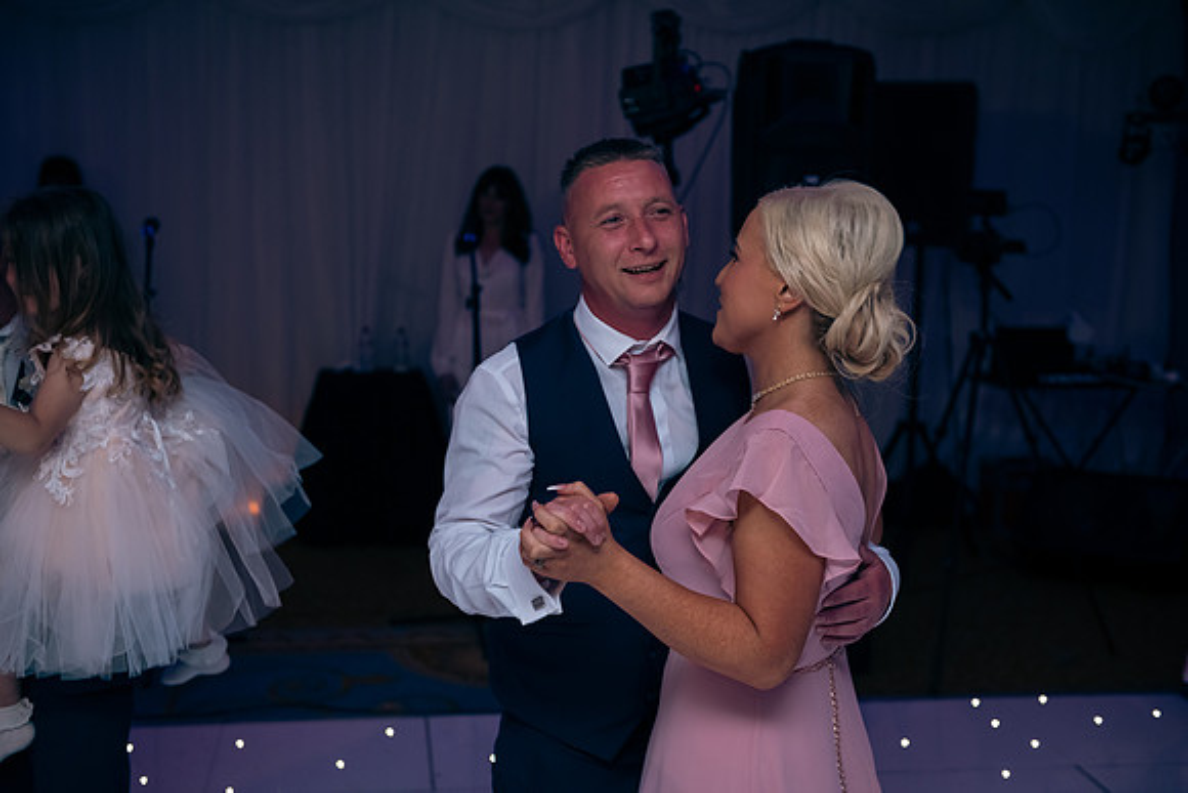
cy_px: 396
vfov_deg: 27.0
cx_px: 594
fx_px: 1650
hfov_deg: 39.6
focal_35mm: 50
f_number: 3.5
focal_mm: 50
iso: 800
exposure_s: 1/160
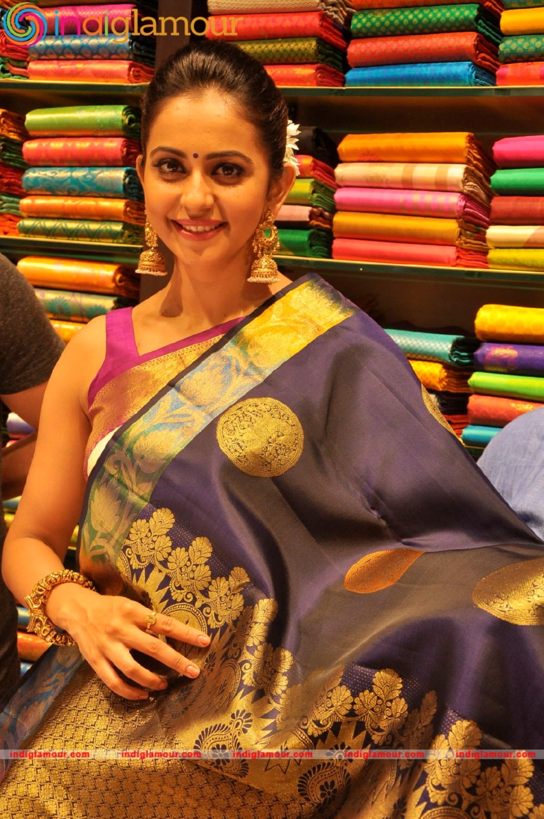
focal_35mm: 63
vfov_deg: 31.9
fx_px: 1433
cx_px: 272
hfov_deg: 21.5
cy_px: 410
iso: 800
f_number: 6.3
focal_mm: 42
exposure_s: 1/125
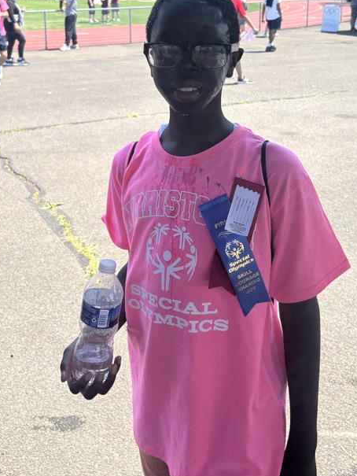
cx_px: 164
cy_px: 104
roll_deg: +0.3
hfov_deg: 32.9
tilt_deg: -12.4
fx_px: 605
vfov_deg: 41.3
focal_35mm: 44
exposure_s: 1/1126
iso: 50
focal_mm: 5.96
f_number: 1.6
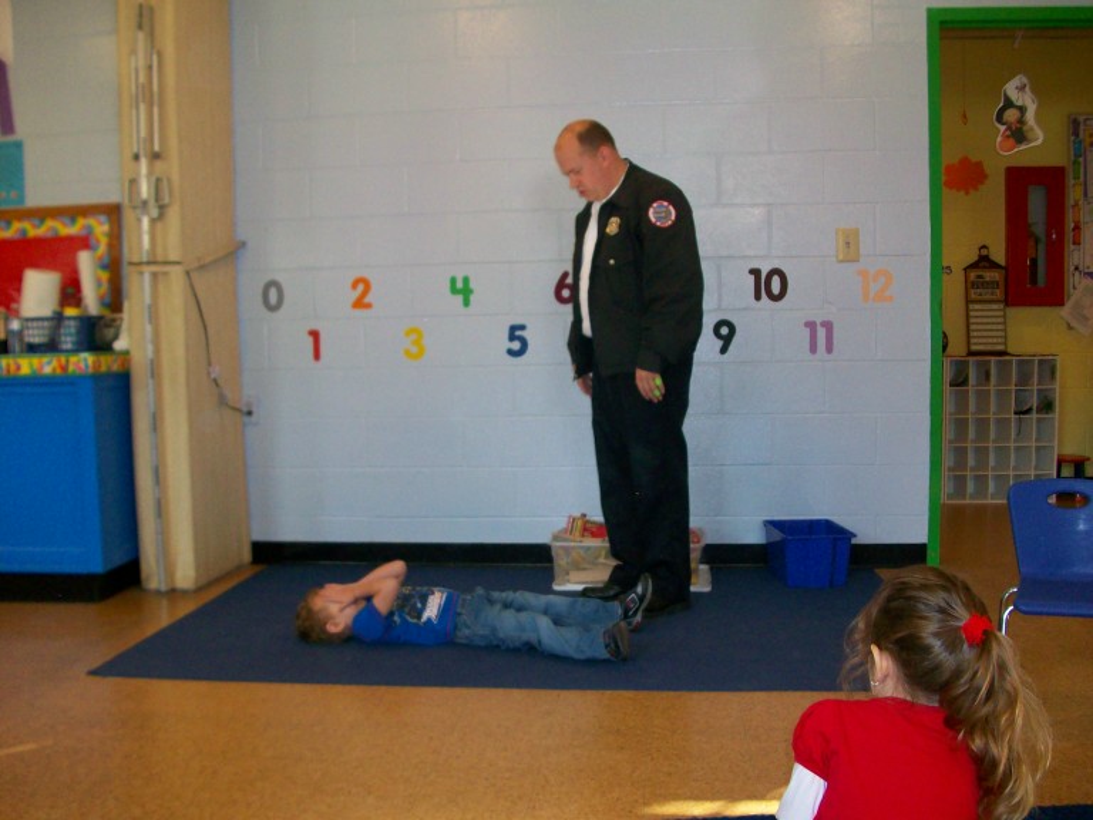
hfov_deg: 54.0
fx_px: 1074
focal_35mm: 34
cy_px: 410
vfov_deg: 41.8
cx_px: 546
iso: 160
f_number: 2.8
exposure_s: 1/60
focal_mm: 5.7
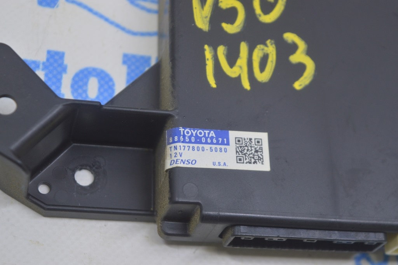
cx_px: 199
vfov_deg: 16.5
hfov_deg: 24.6
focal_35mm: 82
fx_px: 911
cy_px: 132
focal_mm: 55
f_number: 5.6
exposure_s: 1/20
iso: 400
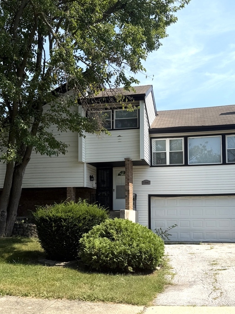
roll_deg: +0.2
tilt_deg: +2.4
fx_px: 335
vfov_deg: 49.9
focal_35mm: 37
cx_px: 135
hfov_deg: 38.5
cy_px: 185
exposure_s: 1/4975
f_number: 1.78
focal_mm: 6.76
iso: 80
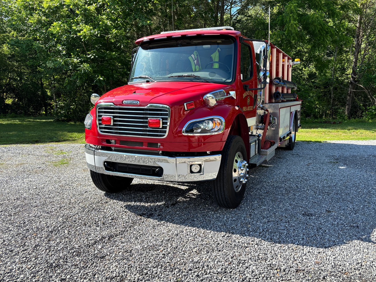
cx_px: 194
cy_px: 128
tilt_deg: -5.9
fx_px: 315
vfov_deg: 48.2
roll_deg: +0.4
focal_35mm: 29
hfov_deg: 61.6
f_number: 1.6
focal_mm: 5.96
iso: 50
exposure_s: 1/1016
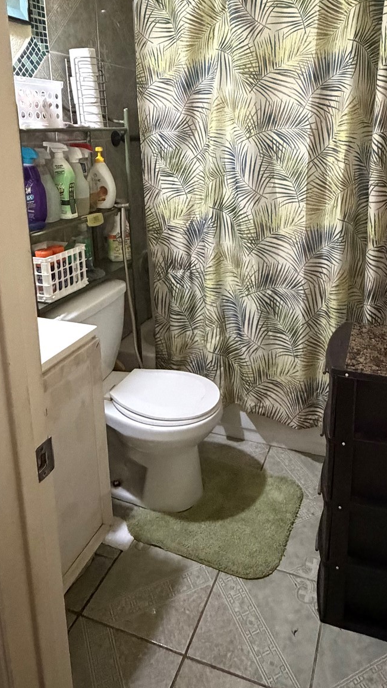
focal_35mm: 27
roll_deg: +0.0
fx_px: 492
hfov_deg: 42.7
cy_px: 241
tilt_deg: -13.4
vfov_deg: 68.3
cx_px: 230
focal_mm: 2.22
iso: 1250
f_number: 2.2
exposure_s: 1/60
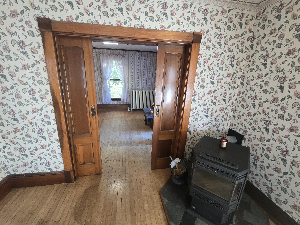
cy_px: 118
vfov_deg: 85.6
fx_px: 121
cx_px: 146
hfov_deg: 102.0
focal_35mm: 14
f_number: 2.2
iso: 400
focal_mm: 2.2
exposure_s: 1/60
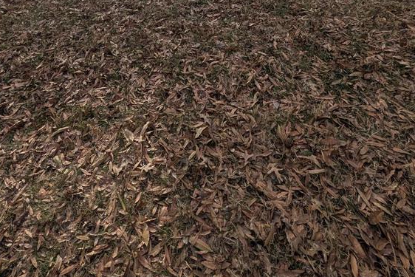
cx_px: 172
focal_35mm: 24
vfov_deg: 41.8
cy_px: -30
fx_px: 277
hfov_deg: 73.1
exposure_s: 1/7299
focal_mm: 2.02
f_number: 1.7
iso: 41
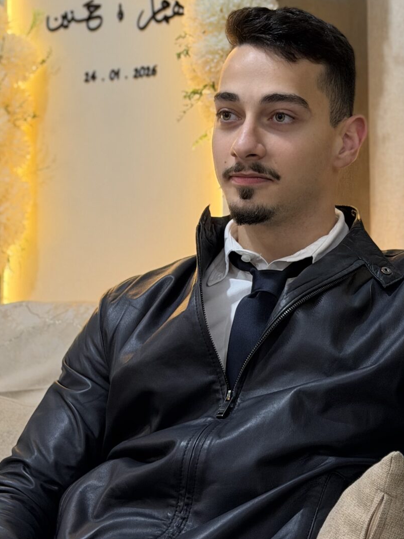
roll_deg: -0.4
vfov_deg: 21.3
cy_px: 206
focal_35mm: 92
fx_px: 1432
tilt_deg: +2.0
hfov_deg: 16.0
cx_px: 233
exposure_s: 1/50
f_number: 1.78
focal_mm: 6.76
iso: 125
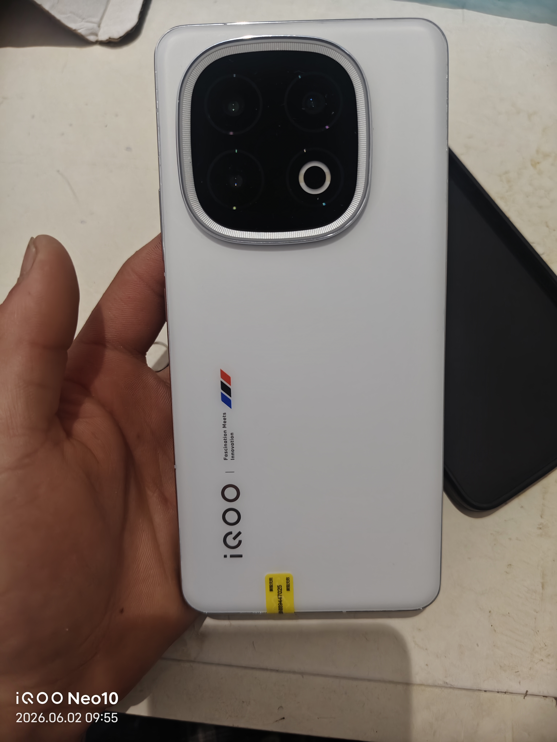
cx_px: 278
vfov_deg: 73.9
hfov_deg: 58.9
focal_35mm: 23
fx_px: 493
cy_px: 371
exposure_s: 1/100
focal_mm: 5.56
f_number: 1.88
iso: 643
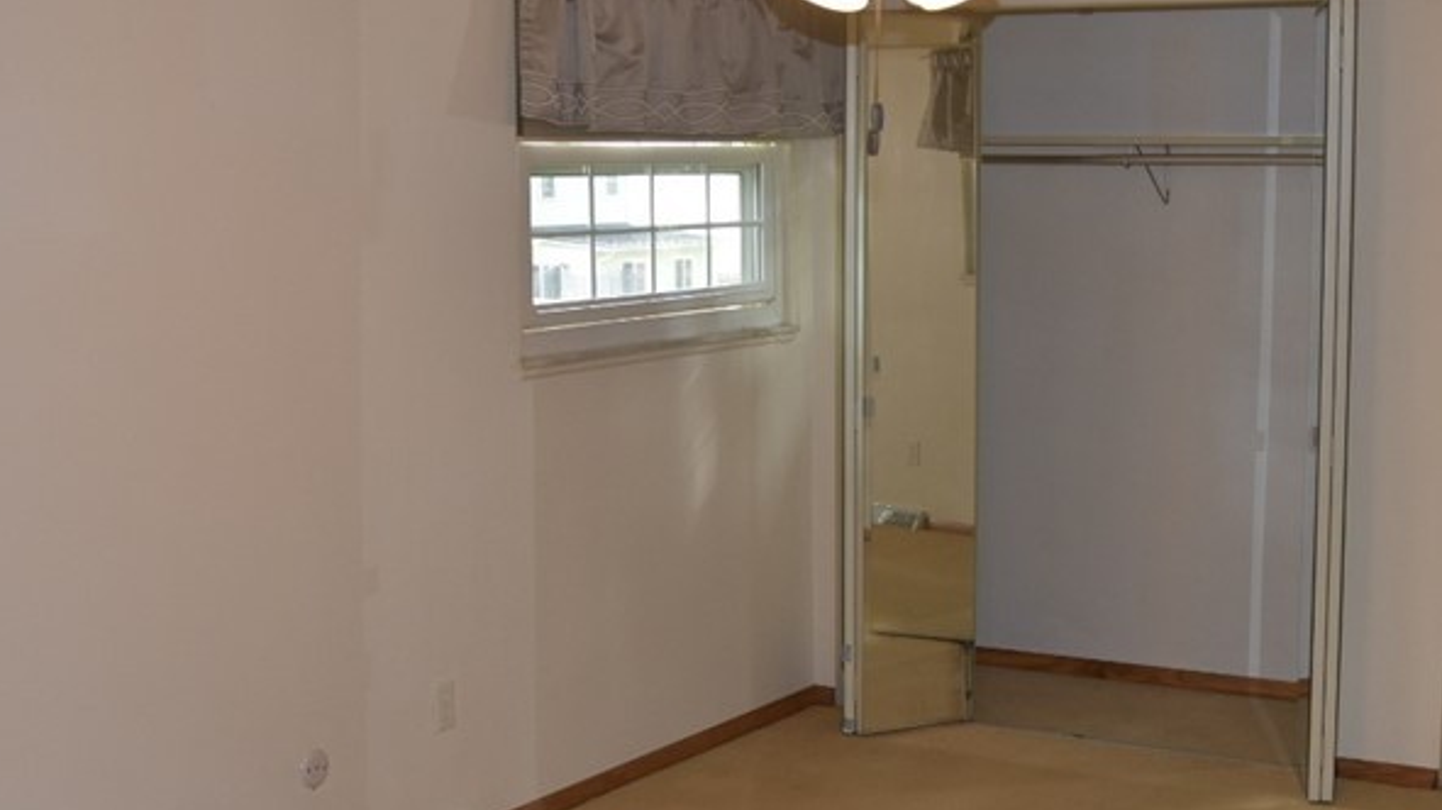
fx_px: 1988
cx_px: 934
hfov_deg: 39.5
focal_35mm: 52
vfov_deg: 23.0
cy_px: 490
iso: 500
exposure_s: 1/60
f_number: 3.5
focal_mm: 18
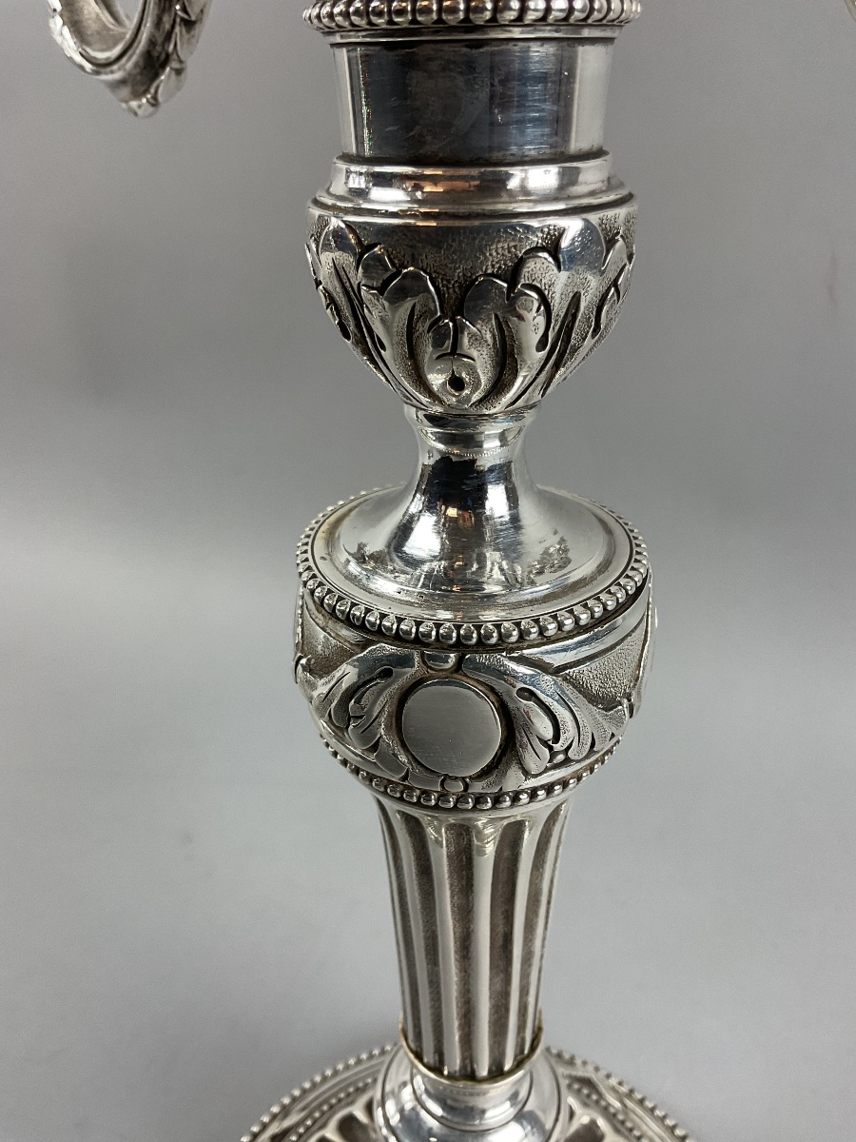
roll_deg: +1.4
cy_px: 571
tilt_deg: -28.2
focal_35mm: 29
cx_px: 428
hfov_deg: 48.2
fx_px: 956
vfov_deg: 61.7
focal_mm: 3
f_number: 1.8
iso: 64
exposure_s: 1/100
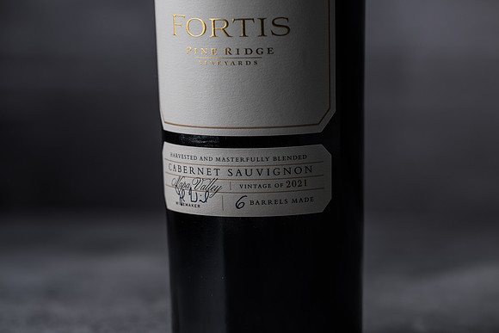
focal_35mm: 200
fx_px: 2773
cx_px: 250
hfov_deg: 10.3
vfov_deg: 6.9
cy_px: 166
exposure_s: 1/200
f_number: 5.6
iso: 32
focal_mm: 200
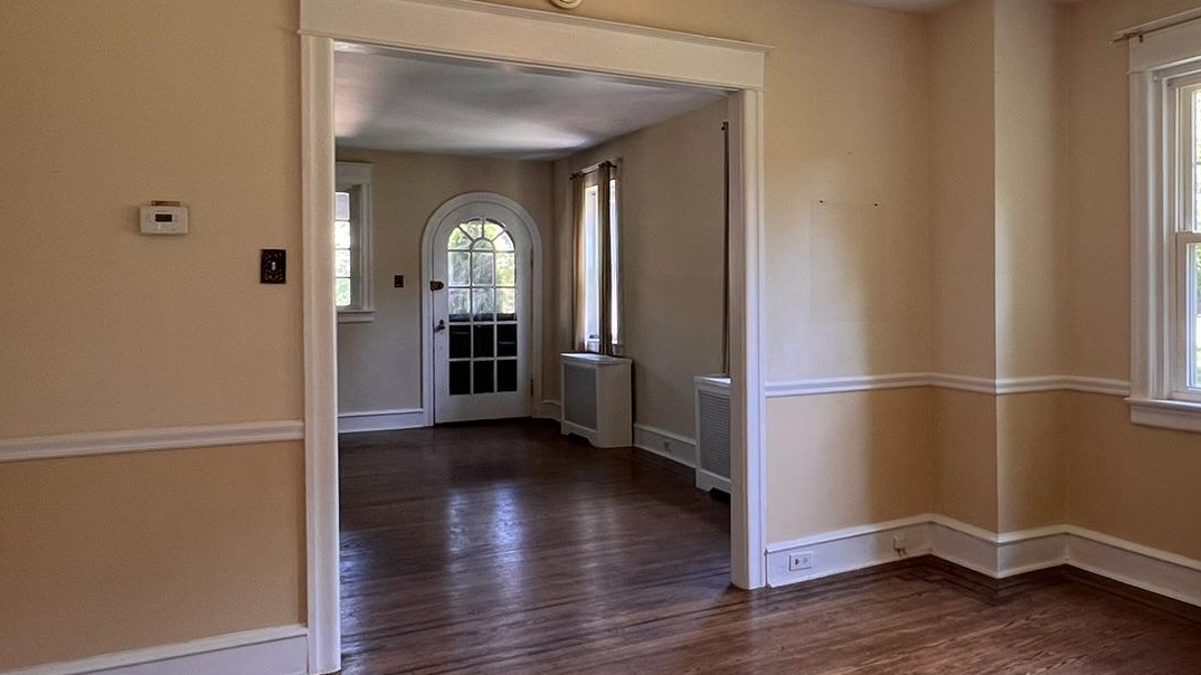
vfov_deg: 42.8
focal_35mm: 27
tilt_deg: -0.2
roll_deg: +0.3
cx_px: 801
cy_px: 298
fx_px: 860
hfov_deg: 67.9
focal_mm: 1.57
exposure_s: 1/60
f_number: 1.8
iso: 160
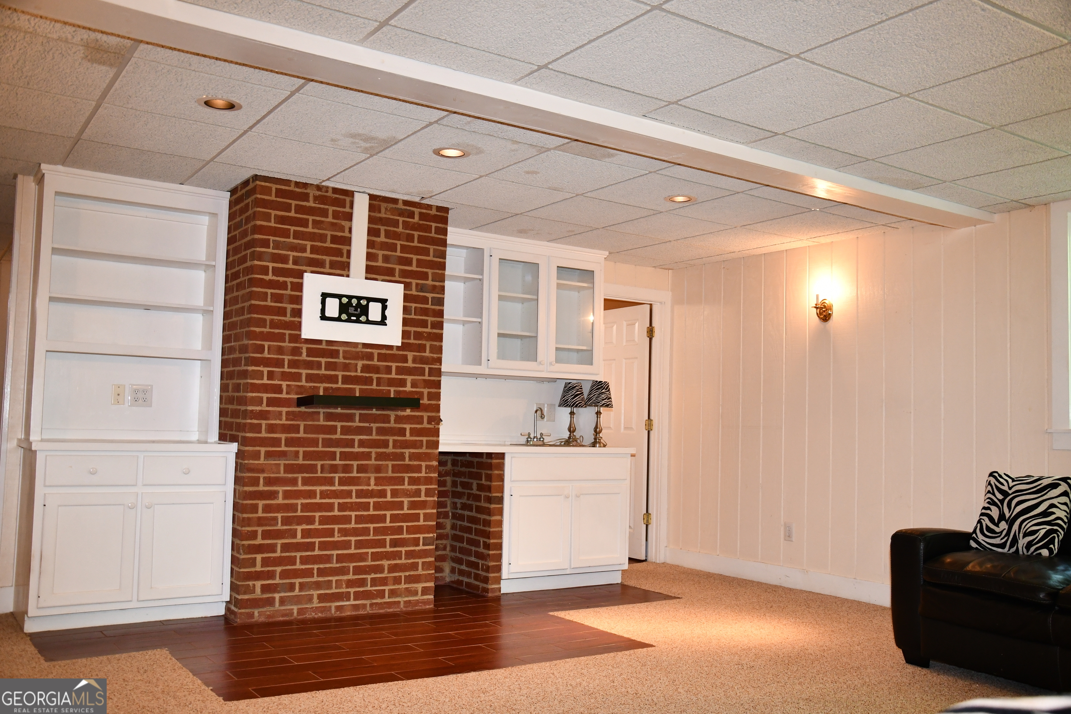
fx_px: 922
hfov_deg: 60.3
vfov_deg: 42.3
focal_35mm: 31
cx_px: 536
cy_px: 357
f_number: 4
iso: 1400
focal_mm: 21
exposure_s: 1/60
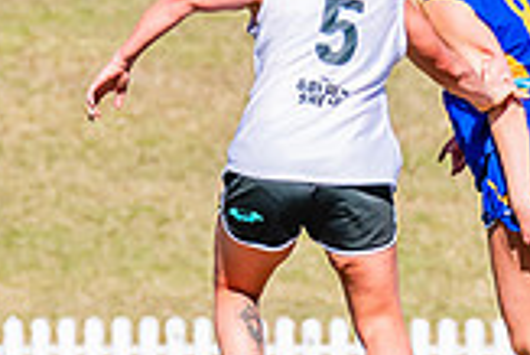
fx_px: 33139
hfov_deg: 0.9
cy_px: -160
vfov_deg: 0.6
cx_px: 988
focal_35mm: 2249
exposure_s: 1/1250
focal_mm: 420
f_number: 10
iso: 640
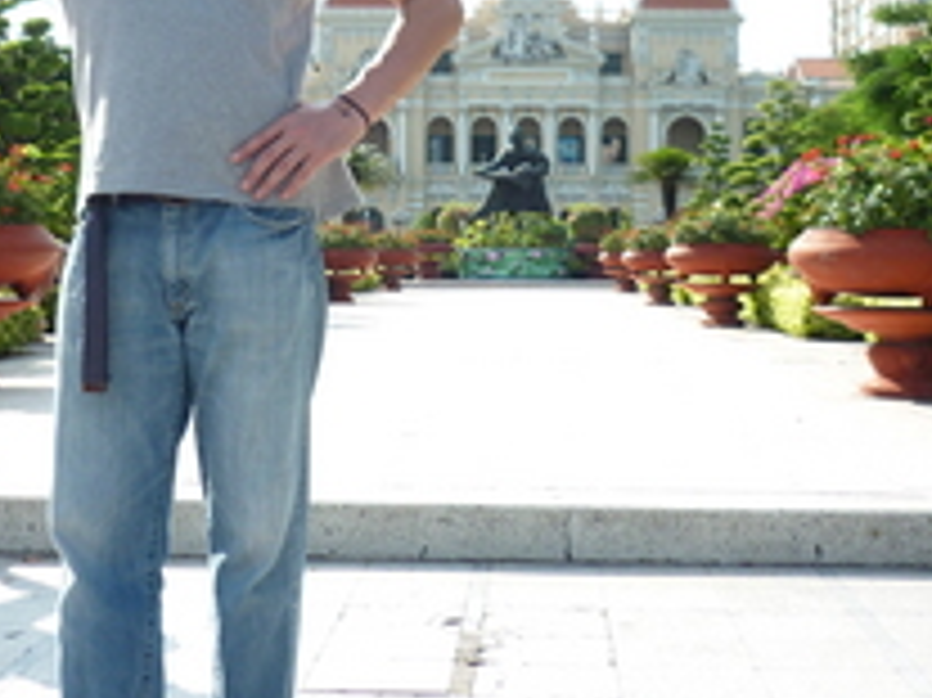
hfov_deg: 28.9
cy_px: 214
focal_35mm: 67
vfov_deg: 21.8
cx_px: 378
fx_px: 1803
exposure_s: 1/500
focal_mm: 5.5
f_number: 2.8
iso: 80
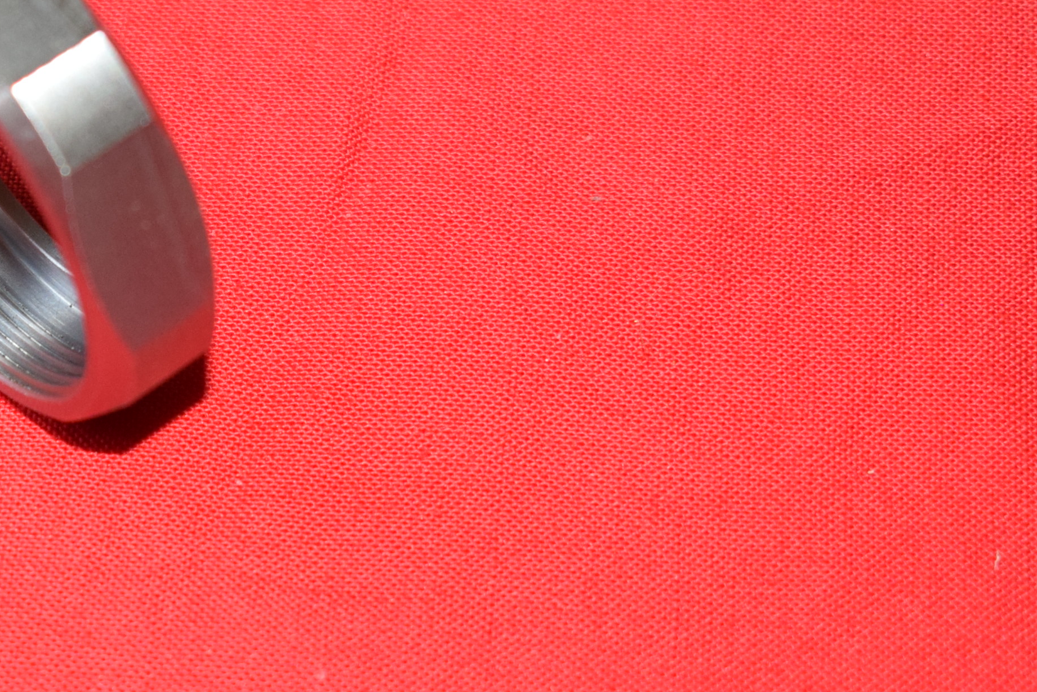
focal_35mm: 128
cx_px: -94
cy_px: 252
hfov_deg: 15.6
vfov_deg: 10.7
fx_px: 3694
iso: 800
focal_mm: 35
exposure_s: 1/160
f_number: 5.6
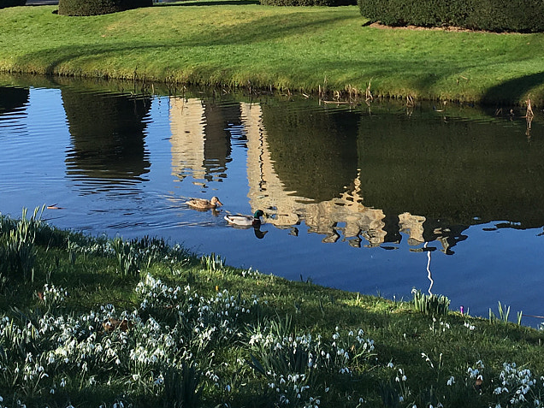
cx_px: 355
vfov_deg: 19.6
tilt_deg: -4.8
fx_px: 1147
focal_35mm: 73
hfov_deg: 26.5
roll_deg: +0.4
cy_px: 12
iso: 25
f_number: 2.2
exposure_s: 1/777
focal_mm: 4.15
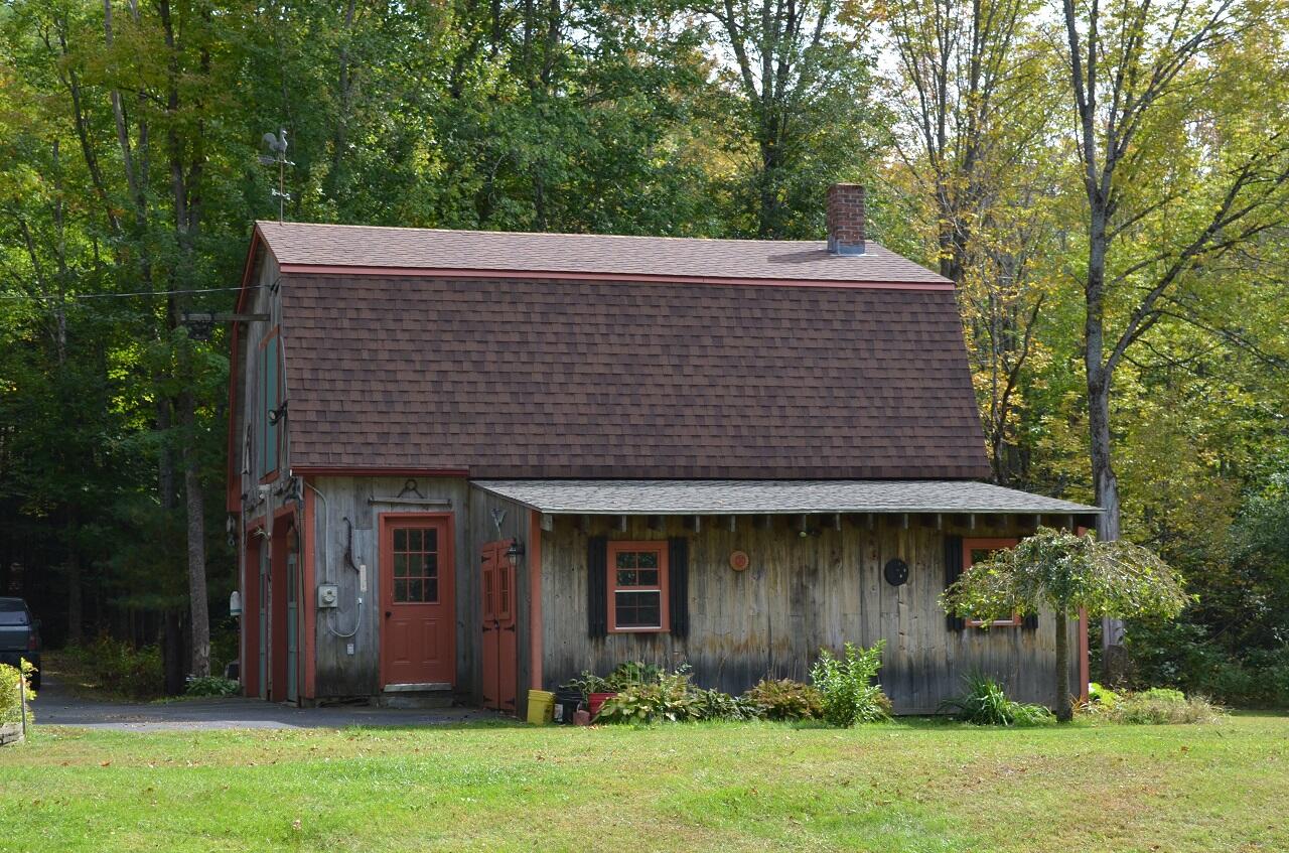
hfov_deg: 33.5
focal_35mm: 60
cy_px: 426
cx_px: 644
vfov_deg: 22.5
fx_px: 2143
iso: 200
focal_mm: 40
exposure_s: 1/200
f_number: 7.1
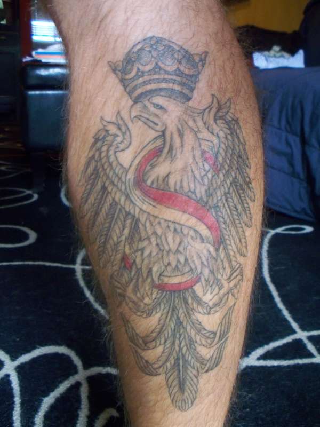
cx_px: 160
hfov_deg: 37.7
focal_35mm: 38
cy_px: 214
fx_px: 468
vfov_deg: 49.0
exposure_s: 1/13
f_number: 3.5
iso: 400
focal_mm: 6.3
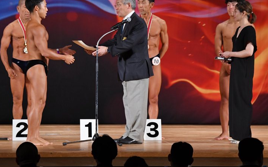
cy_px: 73
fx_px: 1753
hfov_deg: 8.7
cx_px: 123
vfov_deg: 5.5
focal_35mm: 240
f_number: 5.6
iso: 3200
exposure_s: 1/400
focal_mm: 145
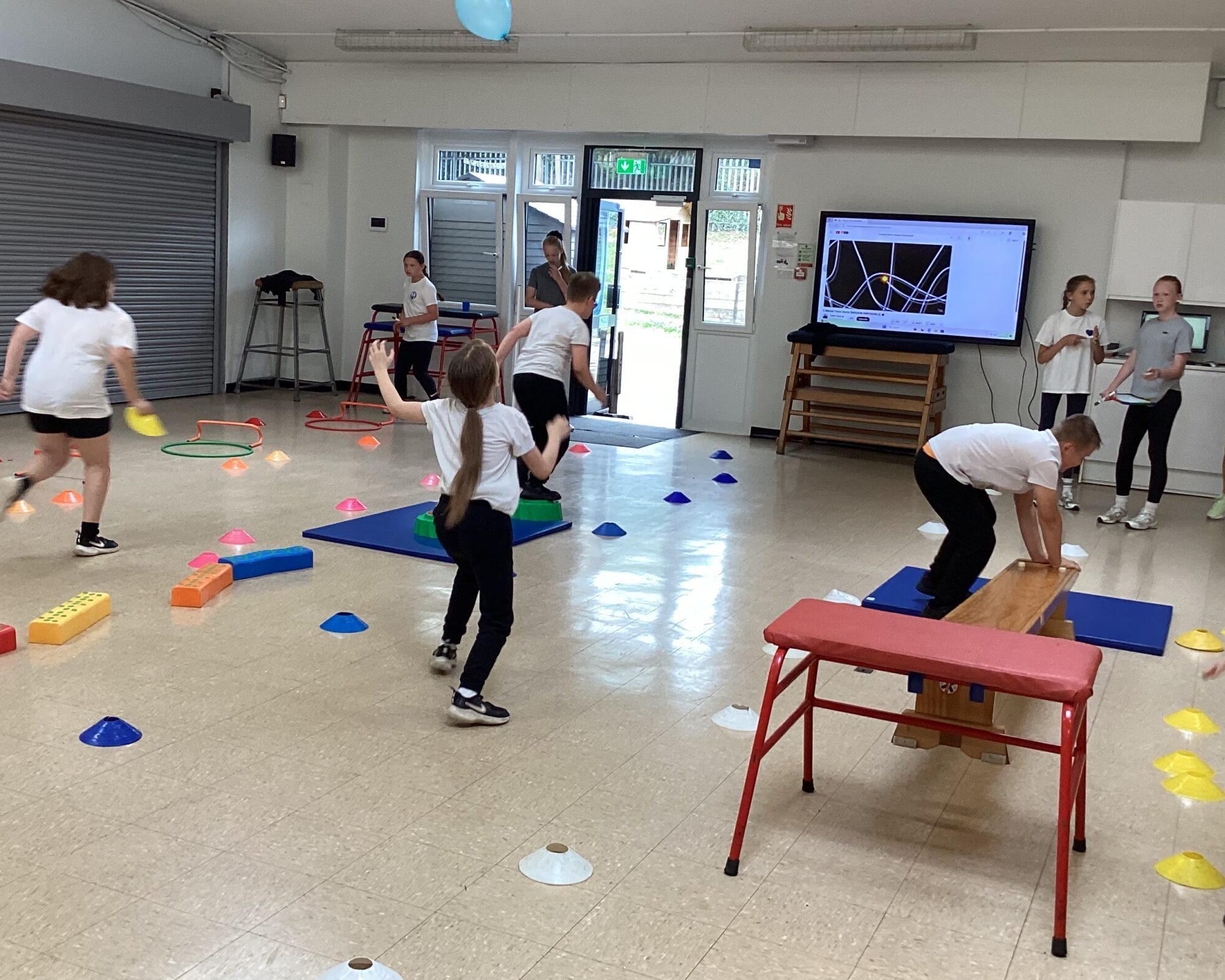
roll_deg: -1.6
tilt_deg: -12.2
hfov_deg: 46.7
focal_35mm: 39
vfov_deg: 38.2
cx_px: 536
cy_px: 492
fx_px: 1414
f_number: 2.4
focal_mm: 3.3
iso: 80
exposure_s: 1/100
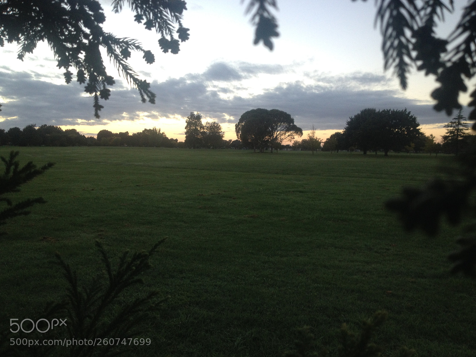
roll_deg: -1.7
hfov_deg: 51.4
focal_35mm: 36
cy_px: 182
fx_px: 495
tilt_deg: -5.2
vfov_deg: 39.7
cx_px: 236
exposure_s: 1/120
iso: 80
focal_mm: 4.28
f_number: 2.4
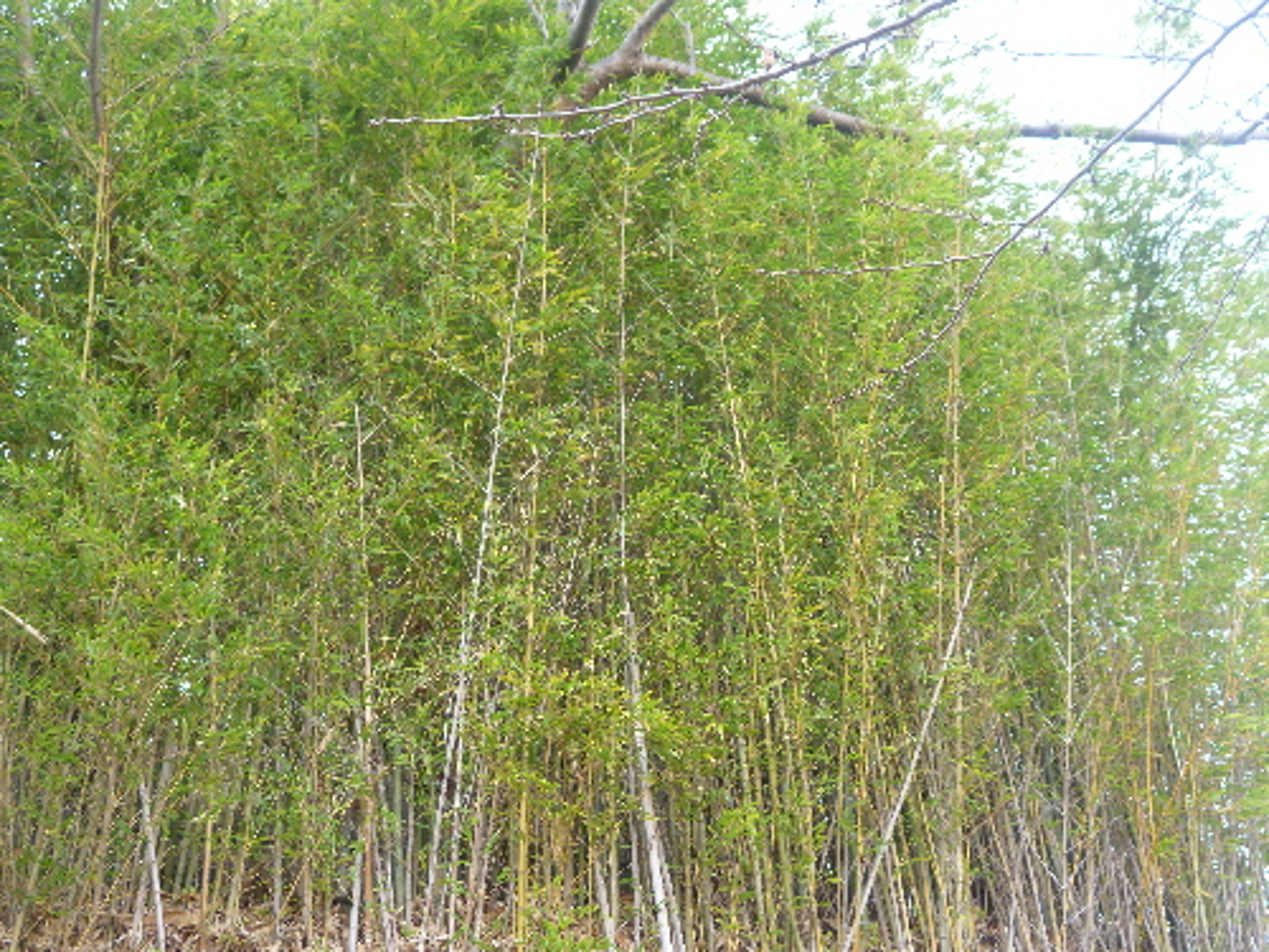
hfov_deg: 42.9
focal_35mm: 44
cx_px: 634
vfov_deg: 32.9
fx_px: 1613
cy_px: 476
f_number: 3.3
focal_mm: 7.9
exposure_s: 1/80
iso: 250
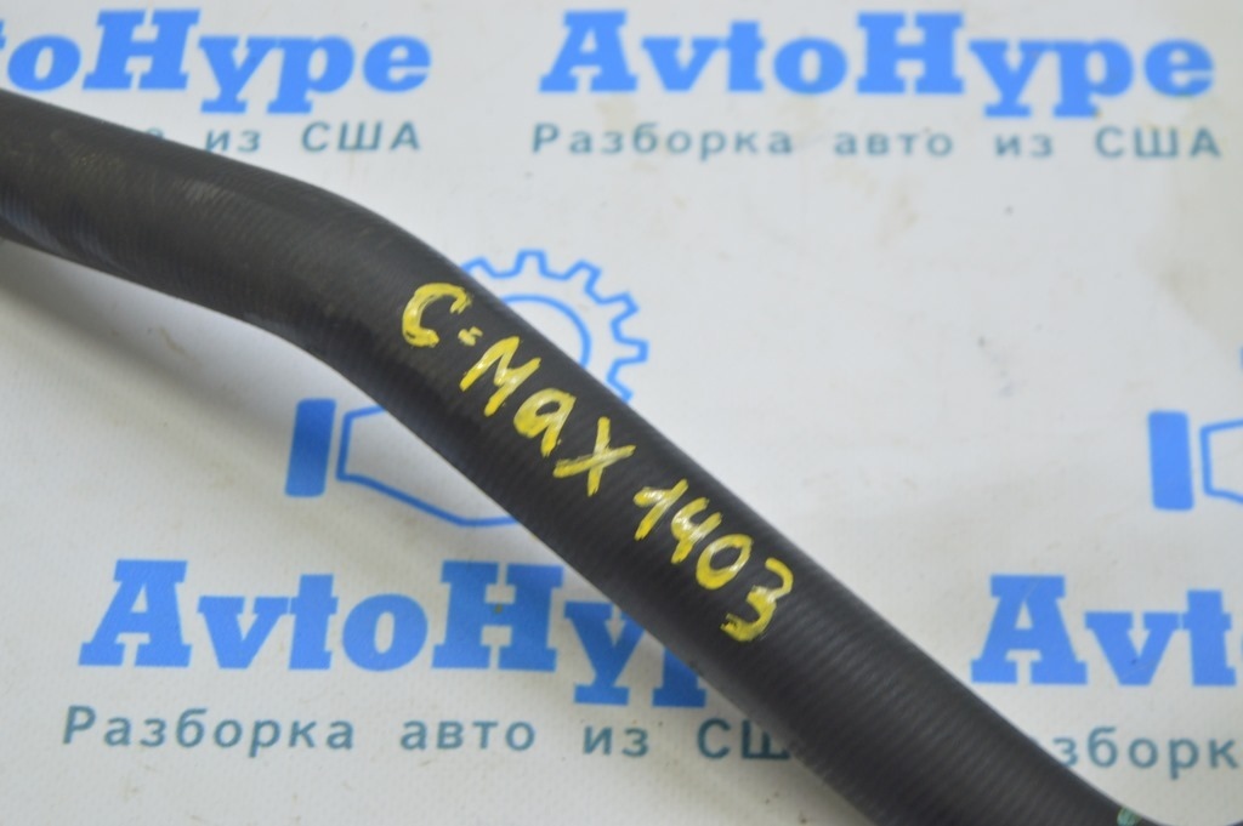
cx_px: 622
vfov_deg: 16.5
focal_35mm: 82
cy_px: 413
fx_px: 2846
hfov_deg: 24.6
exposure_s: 1/20
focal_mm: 55
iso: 400
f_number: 5.6
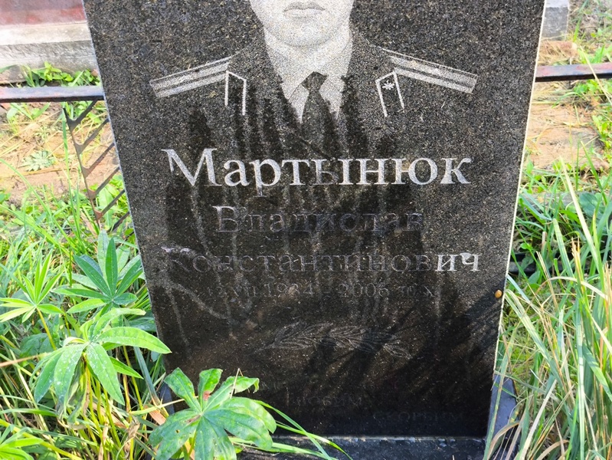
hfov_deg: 38.2
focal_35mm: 50
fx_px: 884
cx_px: 306
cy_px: 230
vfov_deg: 29.1
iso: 80
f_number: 1.7
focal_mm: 4.71
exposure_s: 1/120
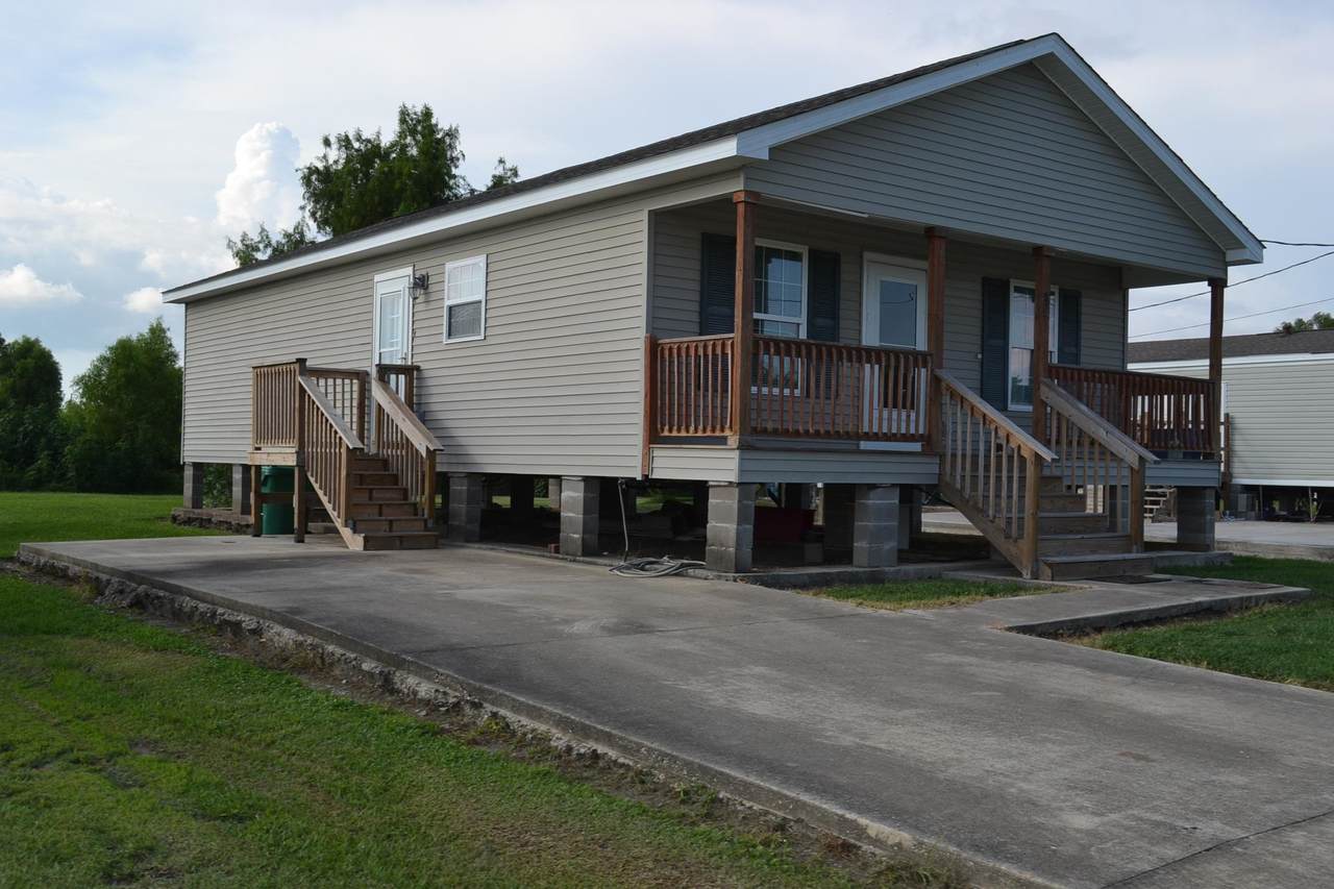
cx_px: 667
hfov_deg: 53.1
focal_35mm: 36
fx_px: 1334
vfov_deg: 36.9
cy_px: 444
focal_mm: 24
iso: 100
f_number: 7.1
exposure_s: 1/200
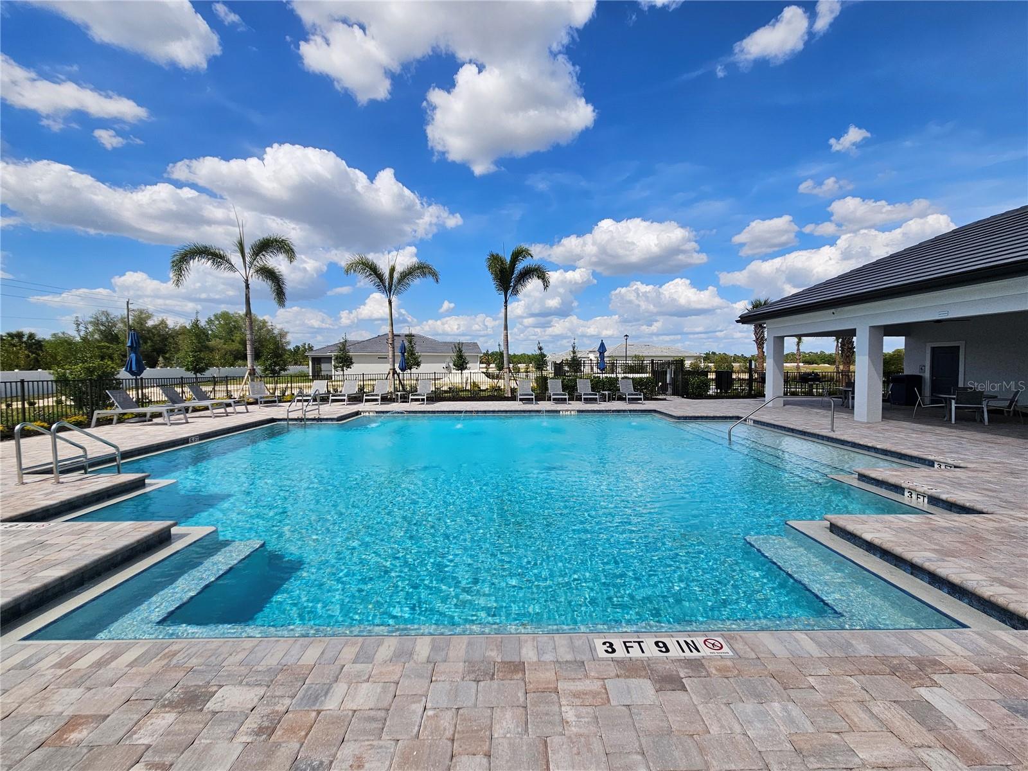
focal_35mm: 13
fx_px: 386
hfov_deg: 106.2
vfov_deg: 89.9
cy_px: 386
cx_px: 514
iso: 50
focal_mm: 2.2
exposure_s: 1/4010
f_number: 2.2
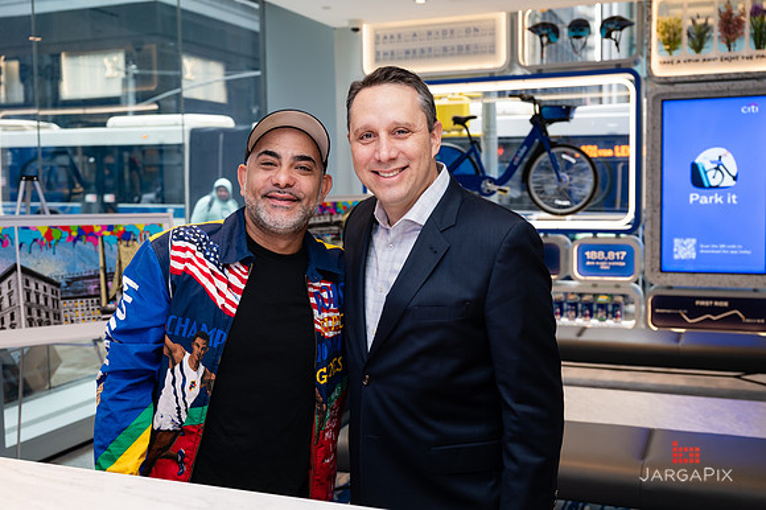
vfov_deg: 33.8
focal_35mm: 39
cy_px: 244
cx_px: 387
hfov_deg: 49.1
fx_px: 839
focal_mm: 37
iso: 400
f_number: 4
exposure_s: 1/160
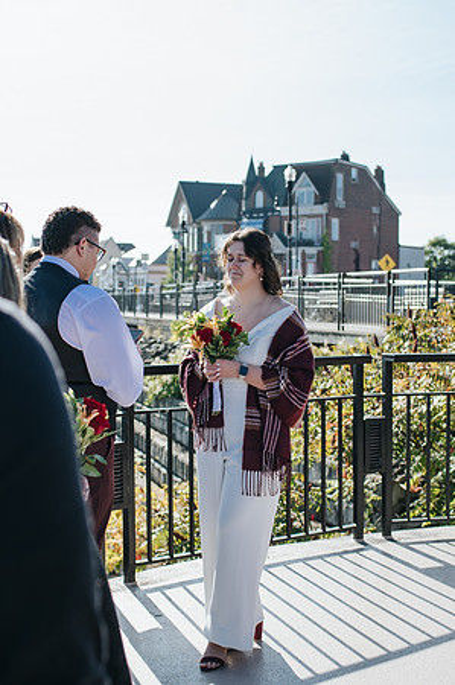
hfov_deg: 25.4
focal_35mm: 53
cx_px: 199
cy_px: 343
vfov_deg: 37.5
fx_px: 1007
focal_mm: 35
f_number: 3.2
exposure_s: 1/1000
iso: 140
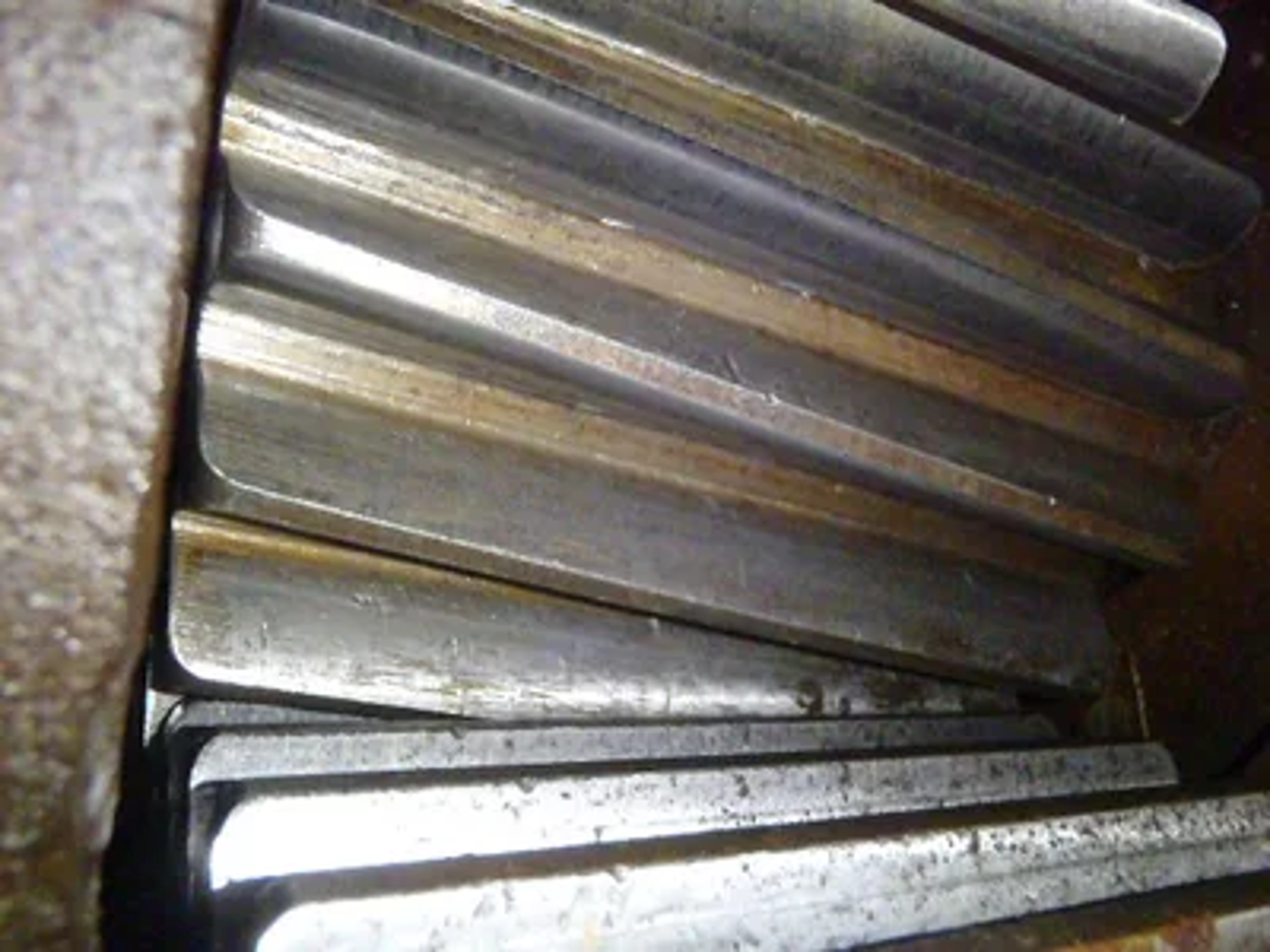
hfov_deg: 50.1
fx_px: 1357
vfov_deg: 38.7
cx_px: 635
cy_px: 476
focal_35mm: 37
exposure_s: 1/25
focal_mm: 6.64
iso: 2500
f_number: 4.7
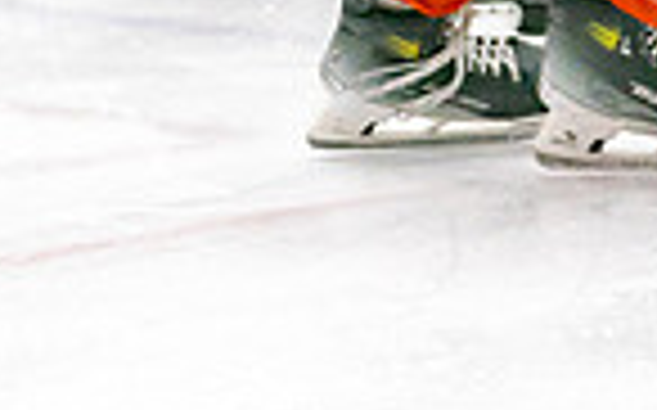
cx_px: 151
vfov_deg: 2.4
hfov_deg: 3.8
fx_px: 9787
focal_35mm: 547
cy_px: -488
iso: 3200
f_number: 2.8
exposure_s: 1/1250
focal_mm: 108
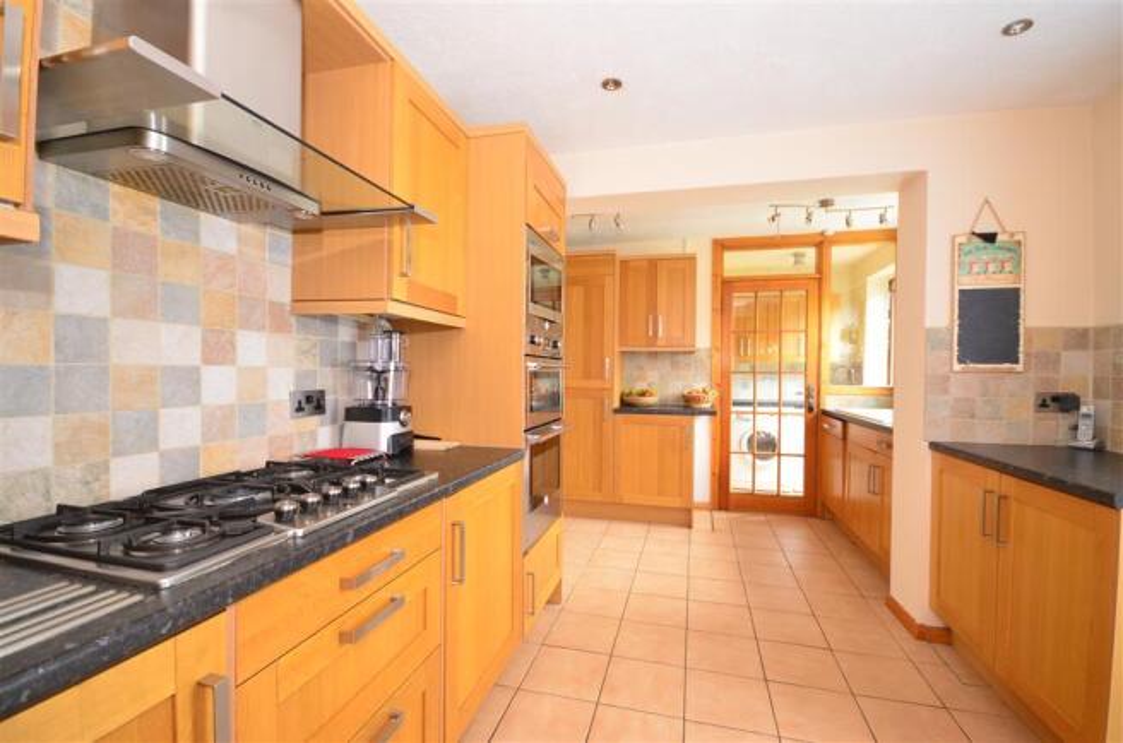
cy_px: 372
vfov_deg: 77.0
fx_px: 467
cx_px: 562
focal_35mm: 15
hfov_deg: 100.5
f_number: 5
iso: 200
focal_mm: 10
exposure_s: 1.3
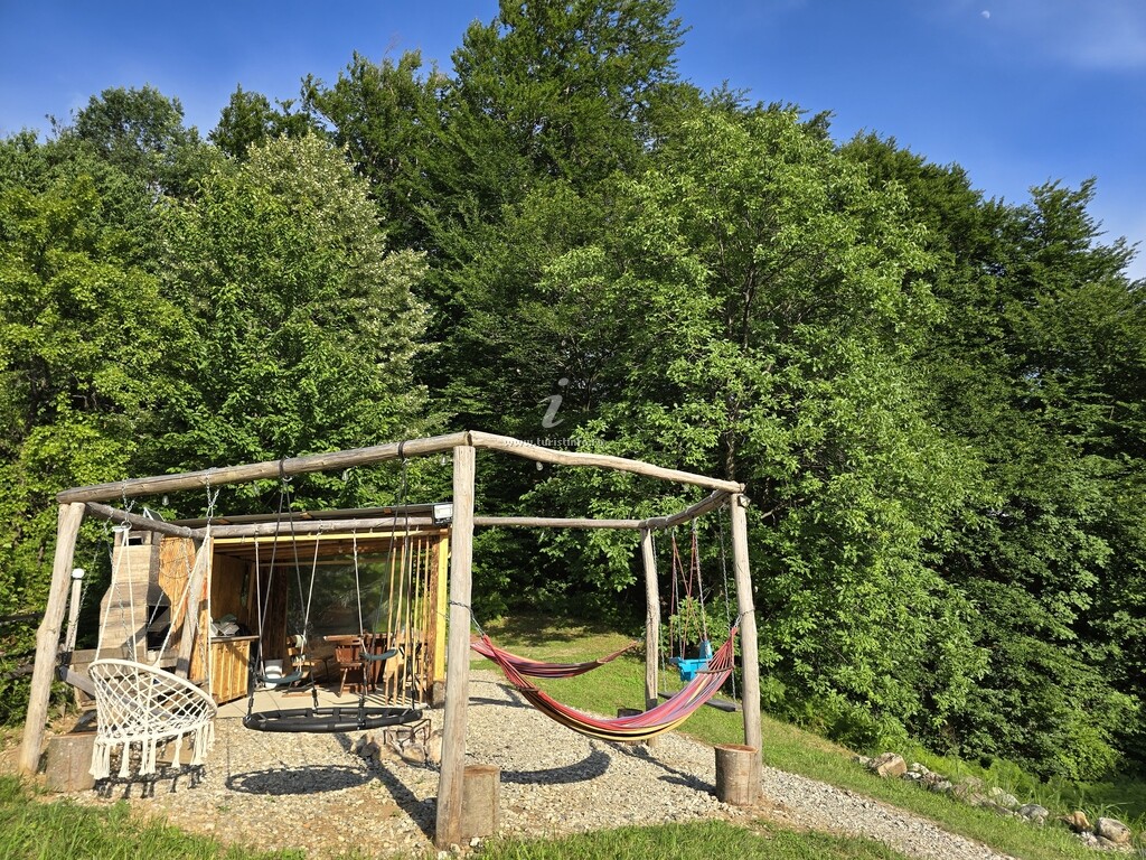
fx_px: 761
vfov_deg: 58.9
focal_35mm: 23
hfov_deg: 73.9
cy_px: 430
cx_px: 573
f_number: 1.7
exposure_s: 1/439
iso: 12
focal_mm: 6.3
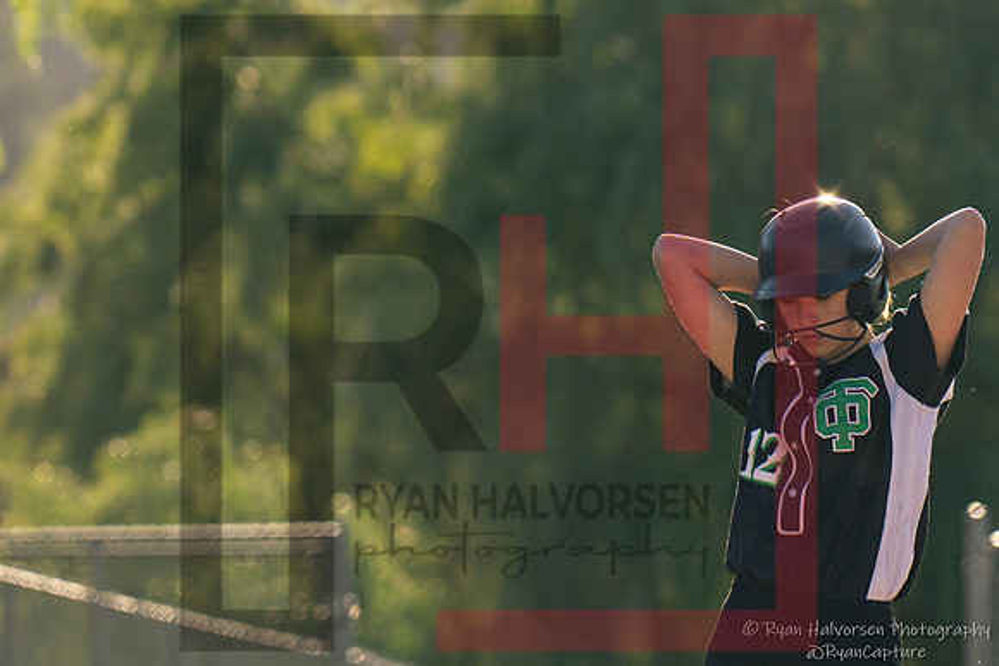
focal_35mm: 519
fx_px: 14396
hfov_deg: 4.0
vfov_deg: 2.7
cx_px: 406
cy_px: 297
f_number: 2.8
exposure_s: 1/2500
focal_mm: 163
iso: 250
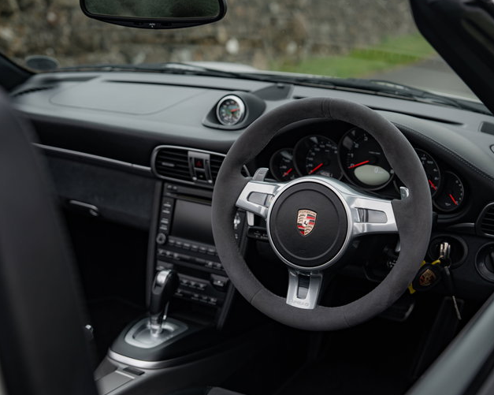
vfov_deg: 28.1
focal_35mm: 54
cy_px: 199
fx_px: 789
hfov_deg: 34.8
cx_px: 261
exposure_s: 1/125
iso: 100
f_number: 2.8
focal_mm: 47
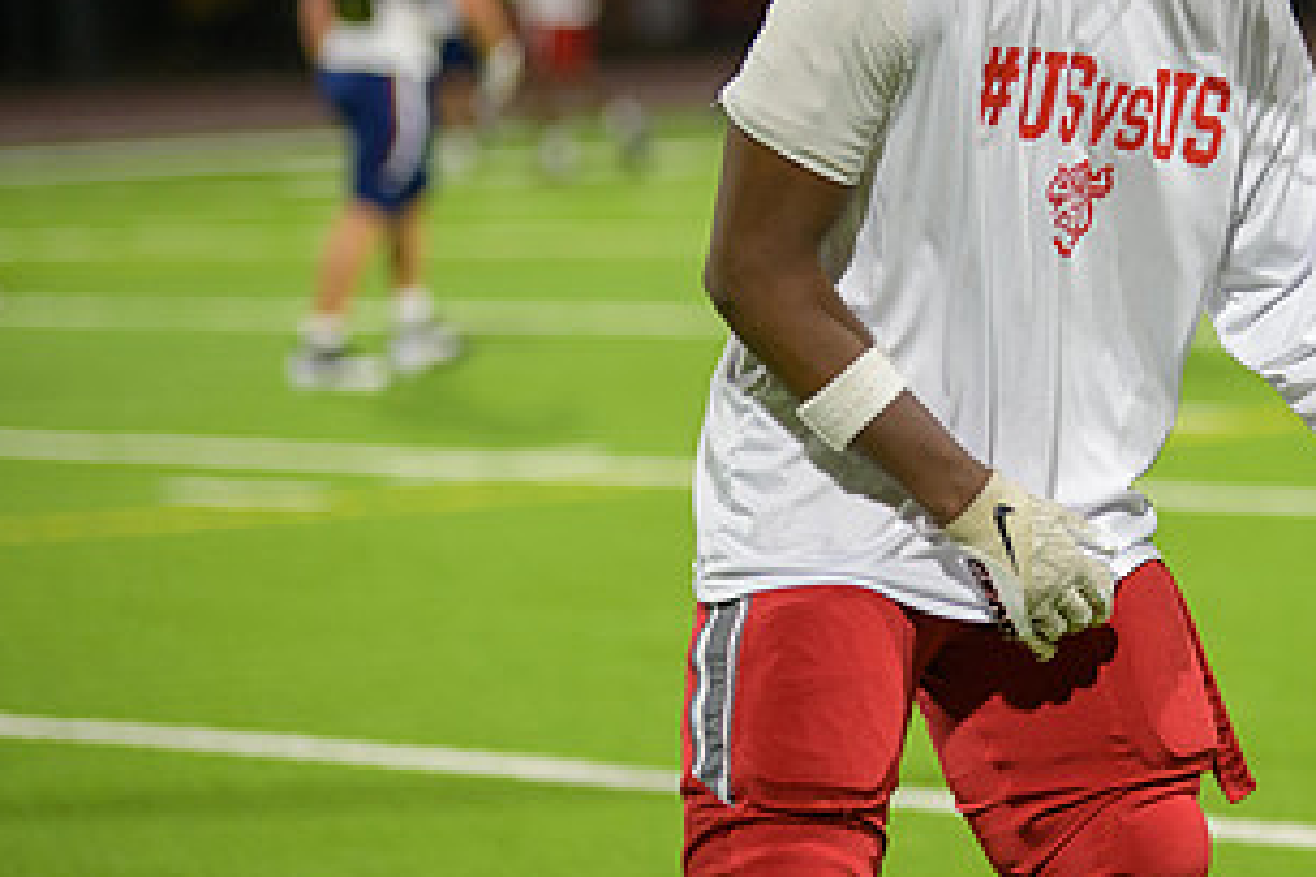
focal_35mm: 256
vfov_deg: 5.4
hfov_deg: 8.0
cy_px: 294
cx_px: 1200
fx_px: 9357
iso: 1250
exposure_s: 1/250
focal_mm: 135
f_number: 2.8
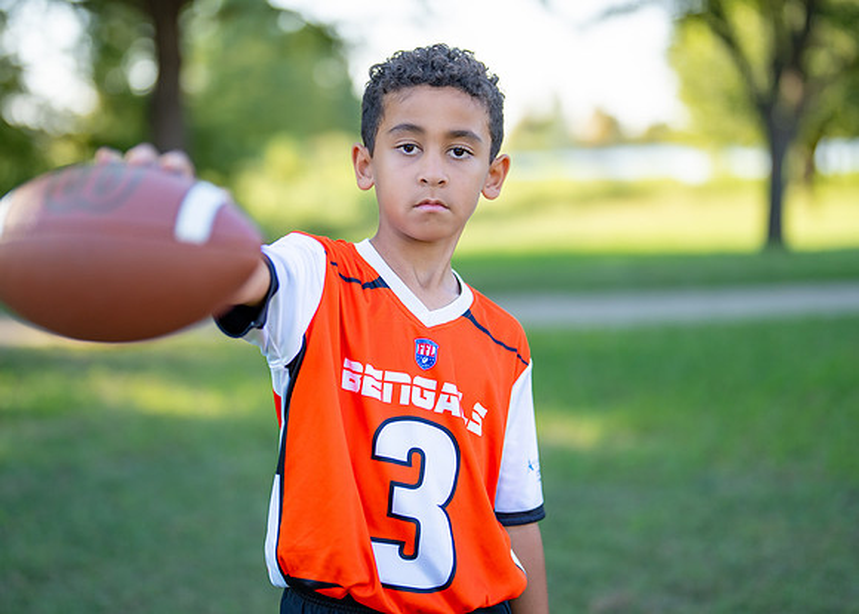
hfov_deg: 31.0
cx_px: 426
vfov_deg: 22.4
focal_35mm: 64
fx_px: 1550
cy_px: 283
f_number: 1.2
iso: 100
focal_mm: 50
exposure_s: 1/1600
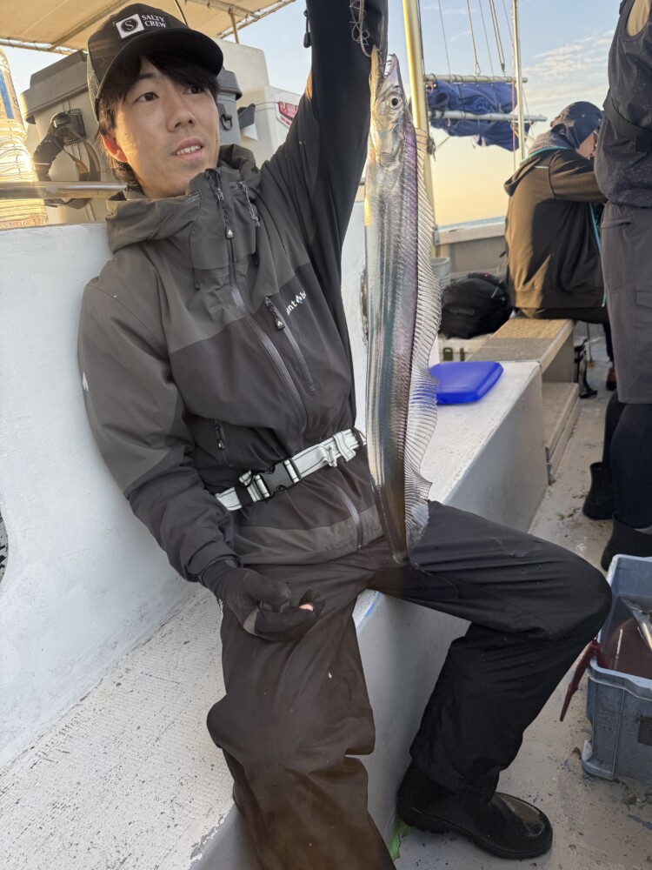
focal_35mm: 24
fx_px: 603
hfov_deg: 56.8
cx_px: 326
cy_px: 435
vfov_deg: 71.6
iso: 80
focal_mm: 6.76
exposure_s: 1/349
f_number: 1.78
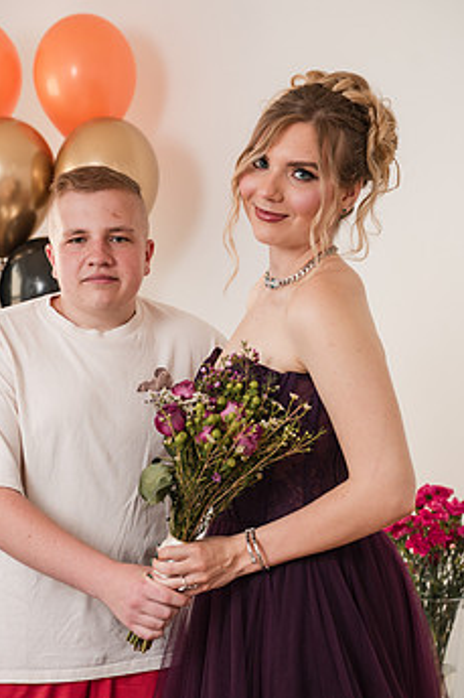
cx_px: 170
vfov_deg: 23.9
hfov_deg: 16.0
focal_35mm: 85
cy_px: 406
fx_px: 1645
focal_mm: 65
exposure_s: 1/250
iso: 800
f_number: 4
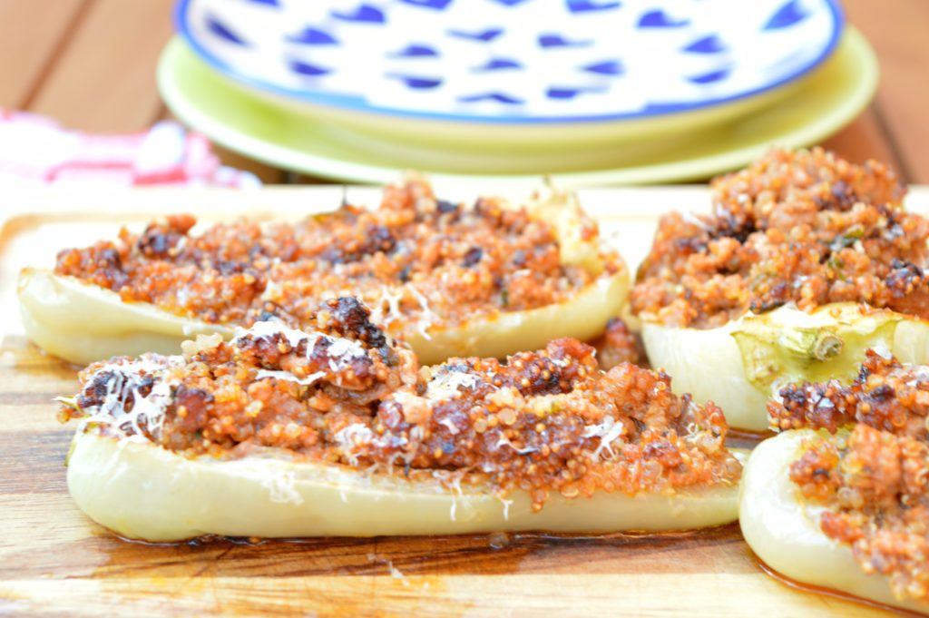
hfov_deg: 24.6
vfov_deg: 16.5
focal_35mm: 82
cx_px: 464
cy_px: 309
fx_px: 2127
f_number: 5.6
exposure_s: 1/13
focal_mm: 55
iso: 100
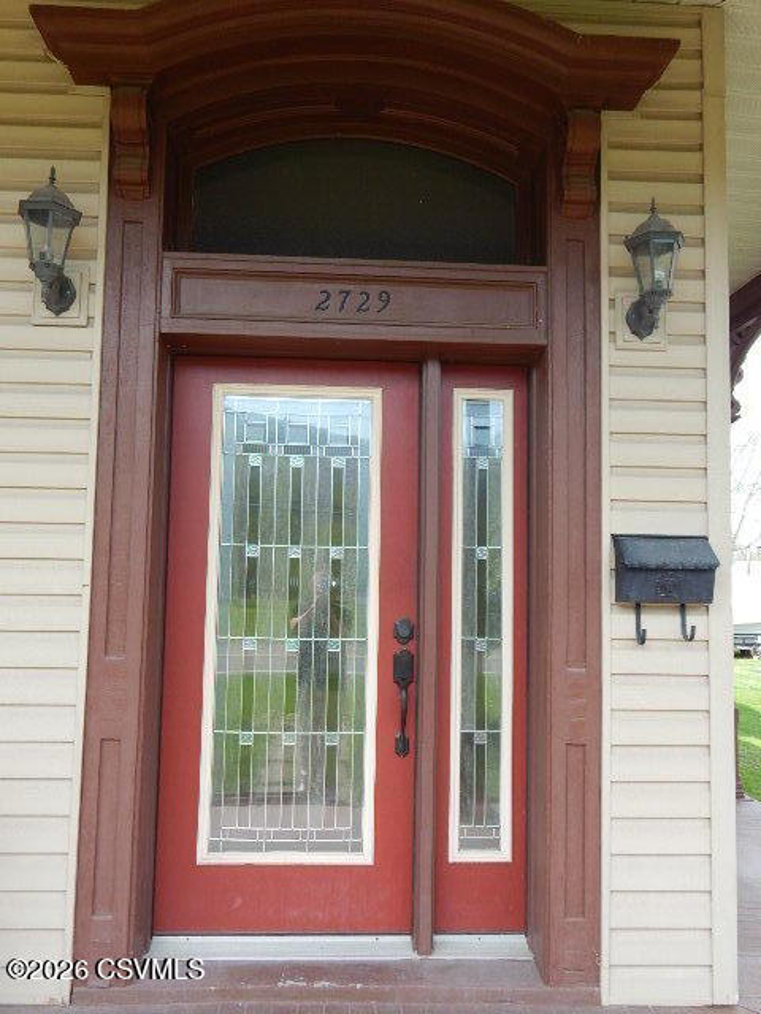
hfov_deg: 49.7
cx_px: 380
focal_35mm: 28
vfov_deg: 63.4
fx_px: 821
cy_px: 507
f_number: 3.2
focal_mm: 5.1
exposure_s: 1/250
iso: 125
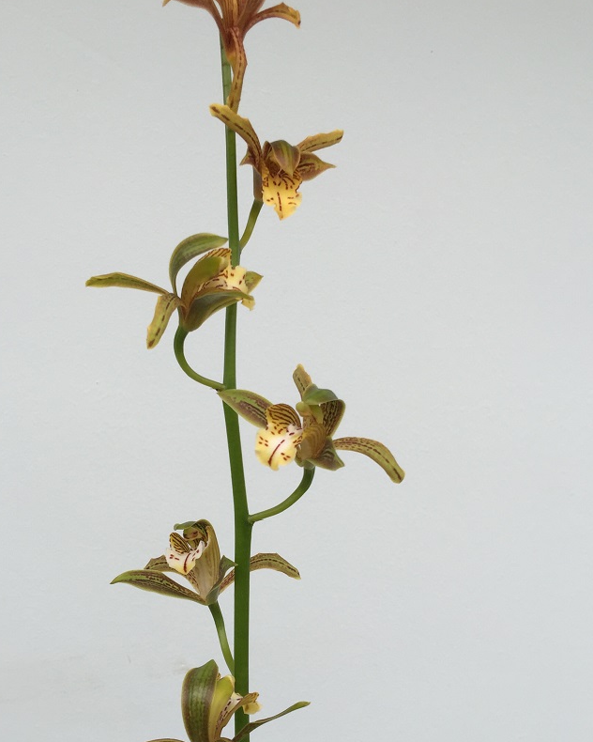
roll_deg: -2.8
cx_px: 259
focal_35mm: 43
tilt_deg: -14.7
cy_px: 480
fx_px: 943
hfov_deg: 34.8
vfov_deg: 42.5
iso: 32
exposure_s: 1/100
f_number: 2.2
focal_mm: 4.15
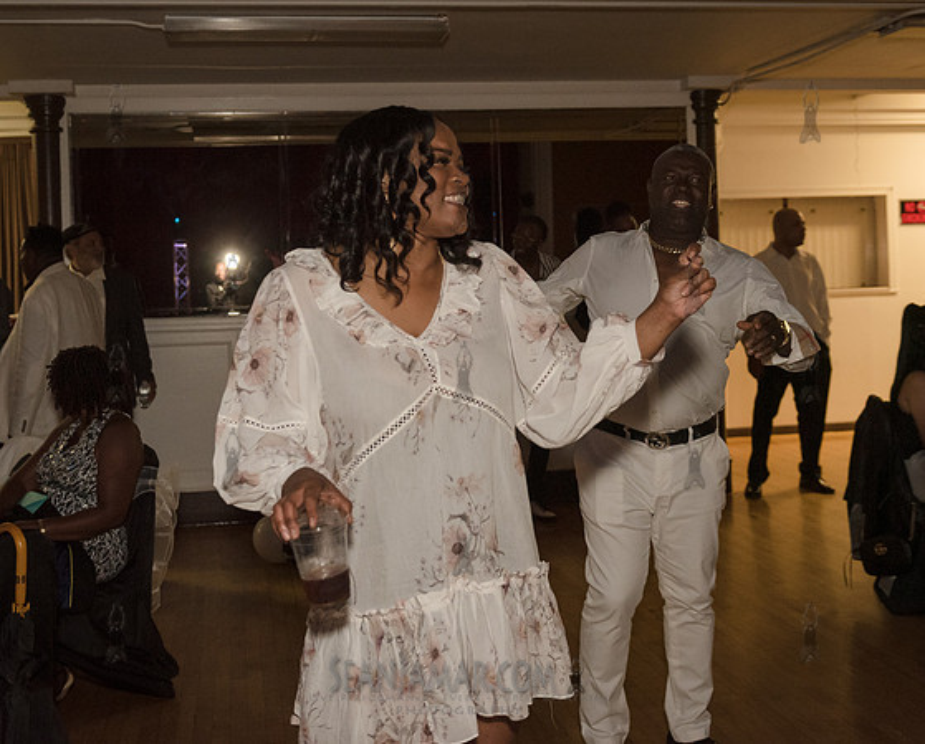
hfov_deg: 42.0
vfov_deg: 34.2
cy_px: 278
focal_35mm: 44
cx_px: 420
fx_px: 1205
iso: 2000
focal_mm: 31
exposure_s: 1/250
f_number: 3.5
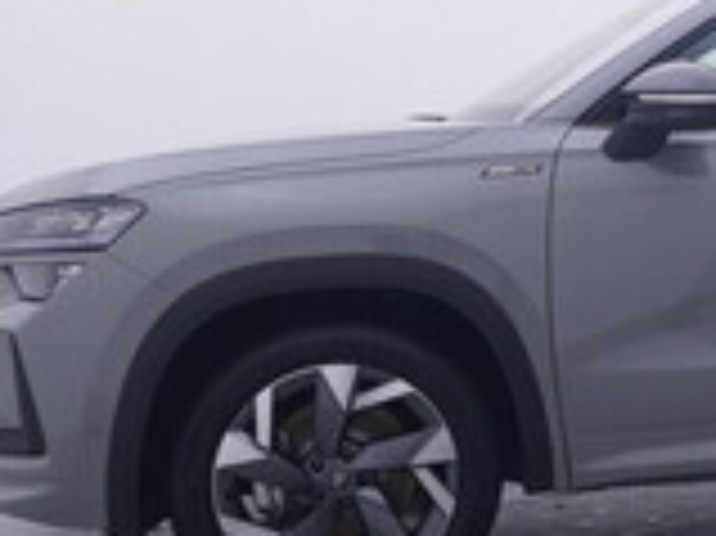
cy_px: 187
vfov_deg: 19.6
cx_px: 840
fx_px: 1543
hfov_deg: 24.0
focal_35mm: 75
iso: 200
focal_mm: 15
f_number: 5
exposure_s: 1/80
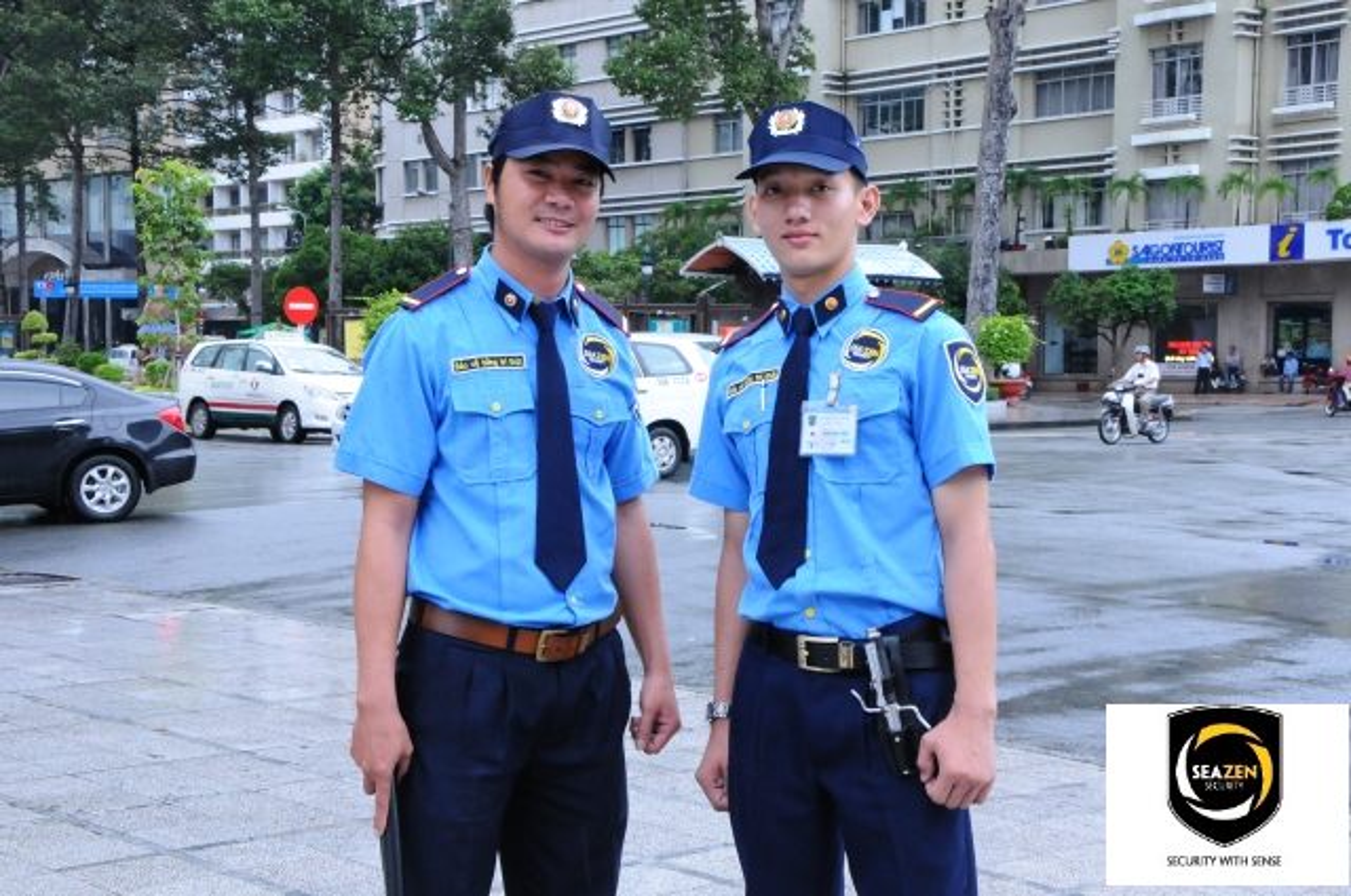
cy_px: 448
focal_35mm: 57
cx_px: 676
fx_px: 2136
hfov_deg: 35.1
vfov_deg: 23.7
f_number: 14
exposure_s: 1/125
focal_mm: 38
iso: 1600
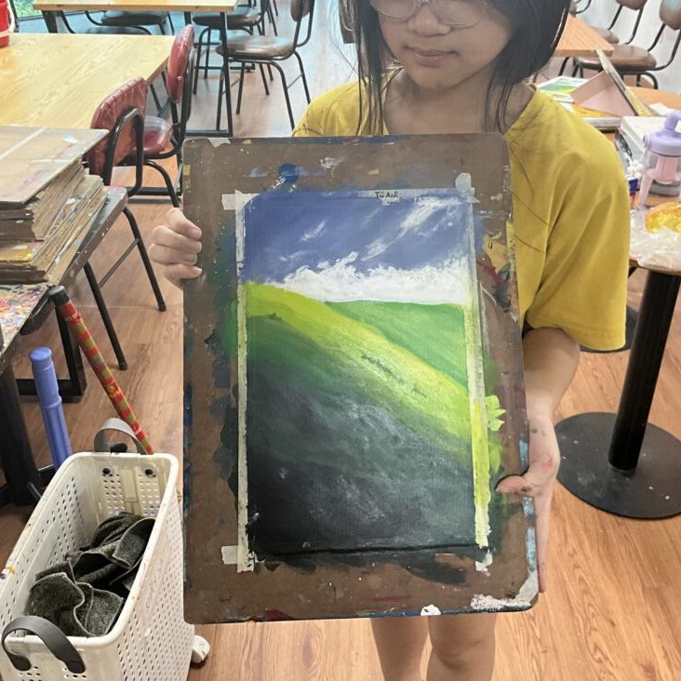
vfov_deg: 46.9
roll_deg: -0.2
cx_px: 346
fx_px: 779
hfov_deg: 47.2
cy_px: 264
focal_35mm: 35
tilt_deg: -28.8
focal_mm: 3
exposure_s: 1/60
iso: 125
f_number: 1.8
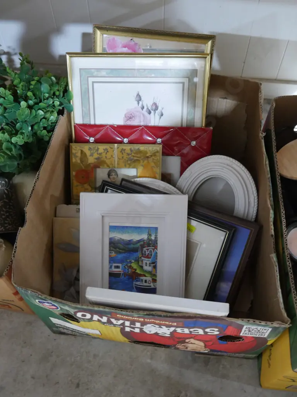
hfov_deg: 46.8
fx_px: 343
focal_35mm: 30
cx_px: 148
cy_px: 198
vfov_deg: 60.0
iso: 3200
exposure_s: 1/15
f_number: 5.6
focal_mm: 15
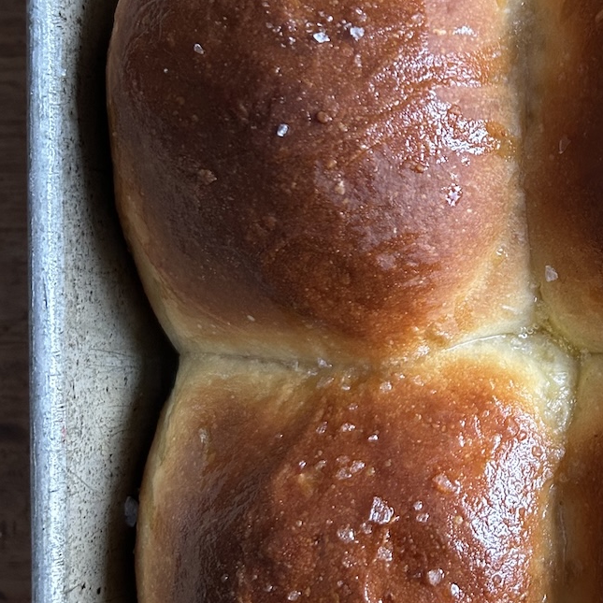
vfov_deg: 30.0
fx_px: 1123
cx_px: 530
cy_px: 252
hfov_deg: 29.0
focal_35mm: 57
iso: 500
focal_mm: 5.7
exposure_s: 1/60
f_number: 1.5
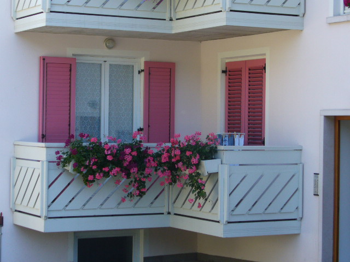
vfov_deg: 15.7
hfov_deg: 20.9
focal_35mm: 94
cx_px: 175
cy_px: 131
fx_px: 950
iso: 80
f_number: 3.2
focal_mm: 11.4
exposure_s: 1/200
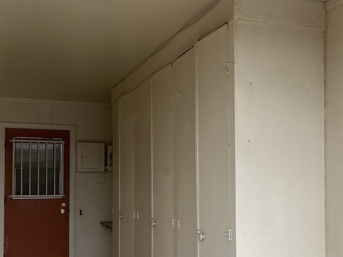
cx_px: 239
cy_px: 170
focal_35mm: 53
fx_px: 525
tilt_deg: +1.6
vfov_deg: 27.4
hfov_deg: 35.7
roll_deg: -0.3
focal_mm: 5.7
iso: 50
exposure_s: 1/949
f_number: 1.5
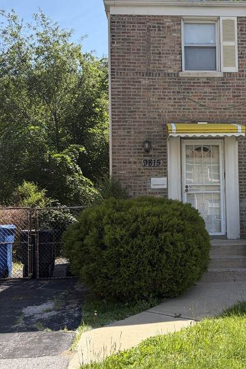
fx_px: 472
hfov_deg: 28.7
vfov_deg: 42.7
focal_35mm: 46
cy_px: 178
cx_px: 190
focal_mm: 5.96
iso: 64
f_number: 1.6
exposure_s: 1/3279
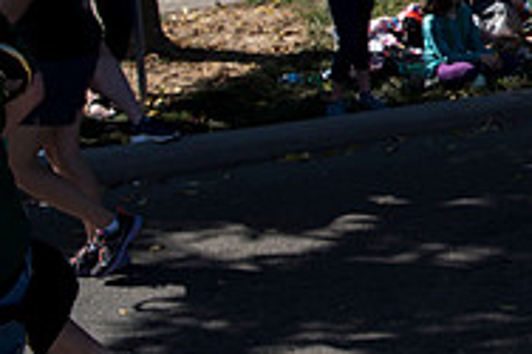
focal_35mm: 74
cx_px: 767
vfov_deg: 17.7
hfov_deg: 22.9
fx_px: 1093
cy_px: -44
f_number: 4.5
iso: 250
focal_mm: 24
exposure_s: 1/1600
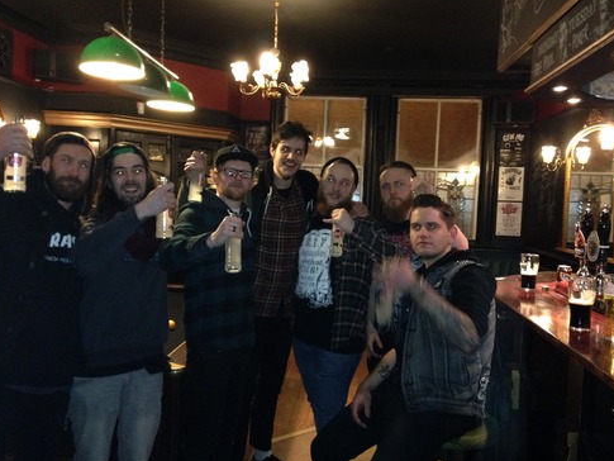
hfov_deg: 53.9
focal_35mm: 34
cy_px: 226
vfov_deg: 41.8
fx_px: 603
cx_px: 311
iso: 500
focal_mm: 4.12
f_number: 2.4
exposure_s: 1/16
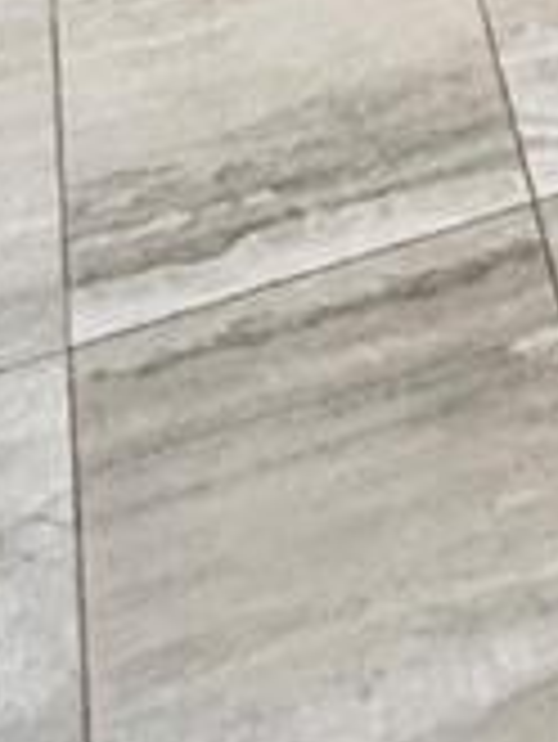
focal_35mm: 102
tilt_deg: -13.1
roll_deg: +0.4
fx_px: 2189
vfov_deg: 11.5
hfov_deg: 14.0
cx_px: 698
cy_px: -1453
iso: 500
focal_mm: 2.22
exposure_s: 1/60
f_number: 2.2
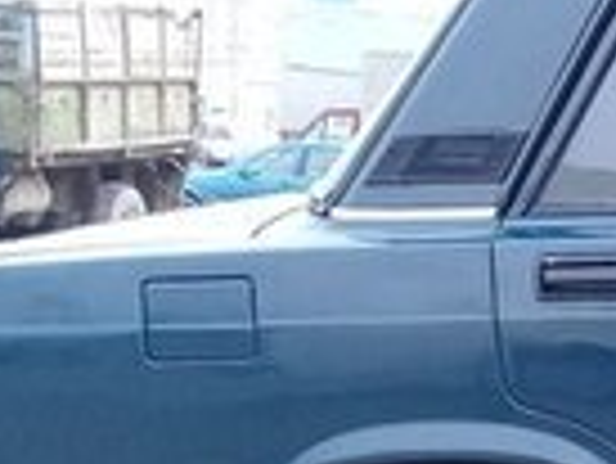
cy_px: 480
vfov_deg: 9.9
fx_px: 2654
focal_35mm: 149
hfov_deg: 11.8
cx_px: 1254
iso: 50
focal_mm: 3.3
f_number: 2.2
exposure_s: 1/185
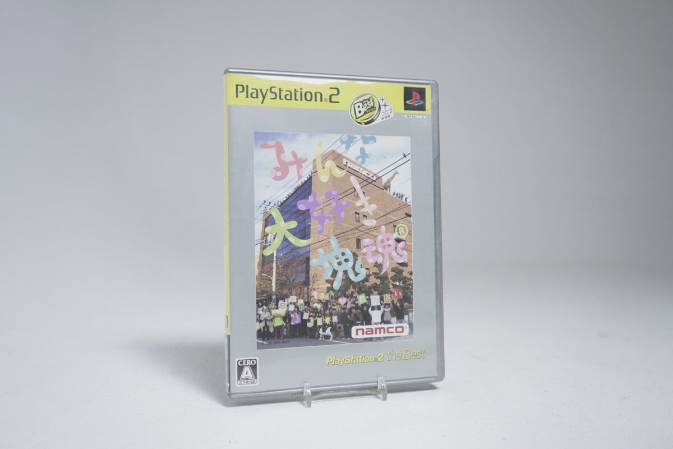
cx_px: 336
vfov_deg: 41.1
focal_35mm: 32
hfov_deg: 58.7
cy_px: 224
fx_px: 598
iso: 640
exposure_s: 1/30
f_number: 5.6
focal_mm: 32
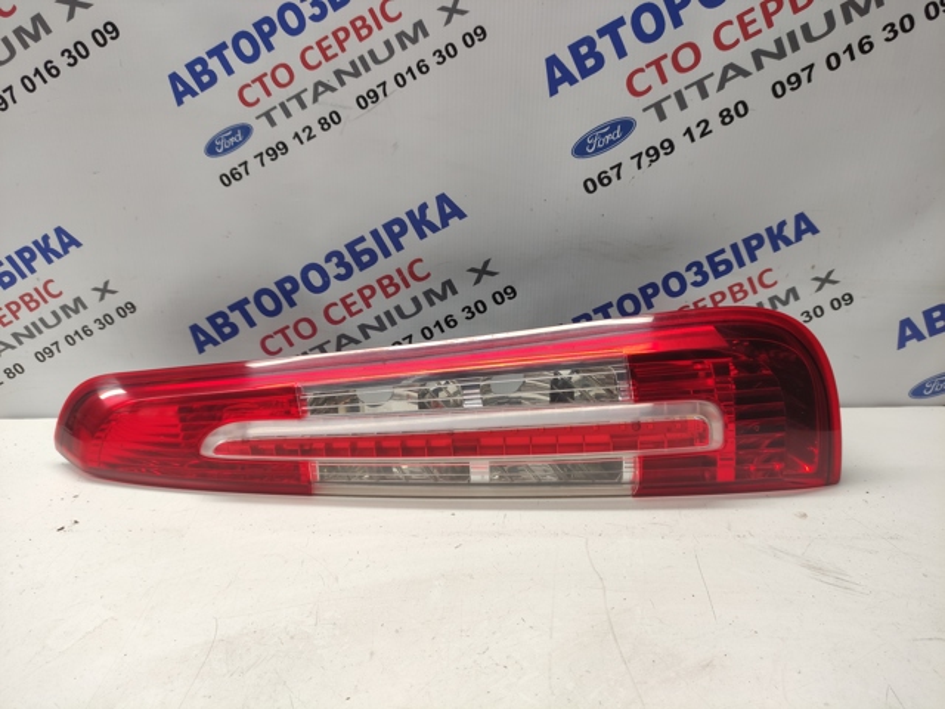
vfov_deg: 54.9
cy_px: 354
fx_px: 682
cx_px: 472
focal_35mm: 25
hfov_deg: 69.4
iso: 176
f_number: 1.89
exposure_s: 1/100
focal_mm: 5.43
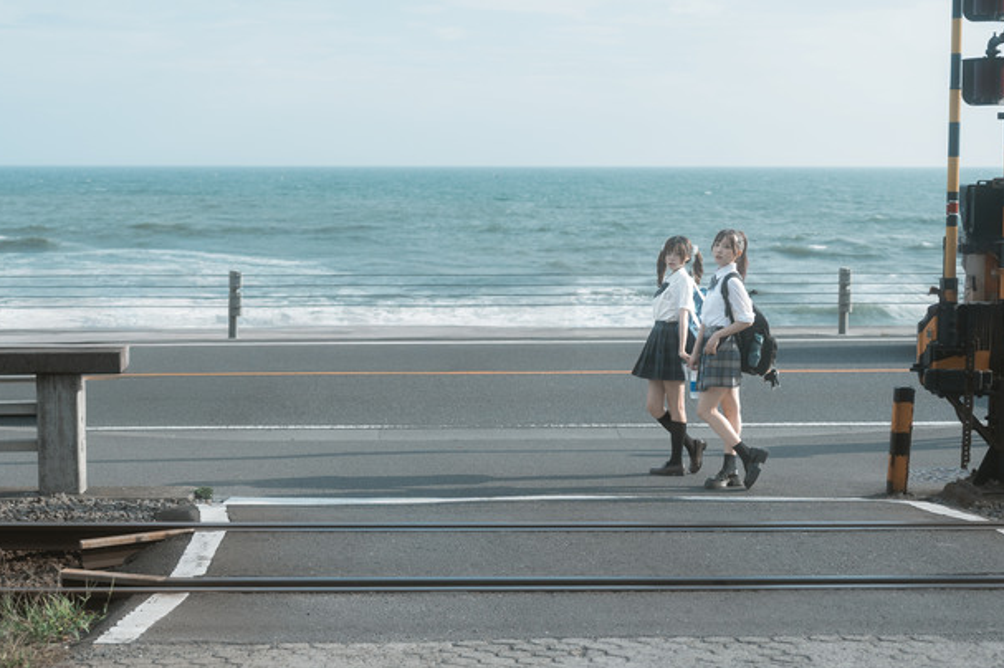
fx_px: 1505
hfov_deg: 36.9
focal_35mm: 54
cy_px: 321
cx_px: 490
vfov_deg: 25.0
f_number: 2.5
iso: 80
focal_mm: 42
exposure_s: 1/2000
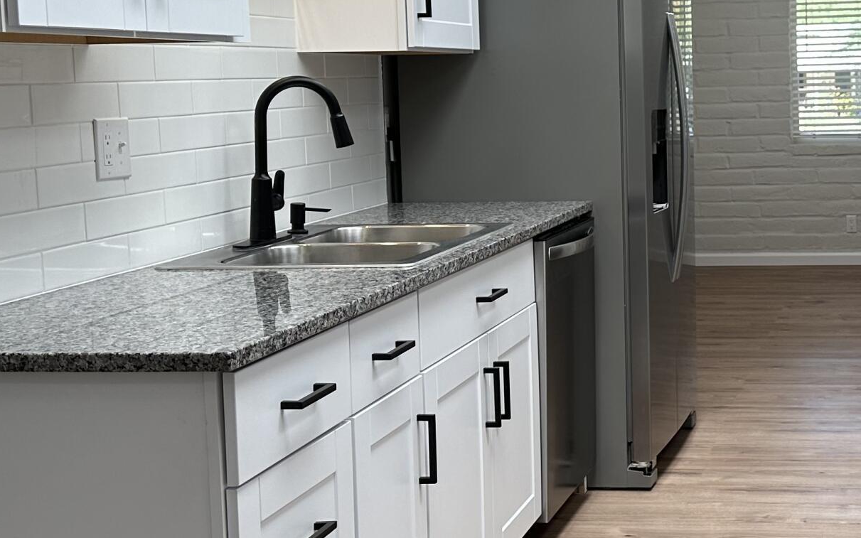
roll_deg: +0.7
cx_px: 733
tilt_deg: -4.8
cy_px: 190
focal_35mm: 63
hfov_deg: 31.3
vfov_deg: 20.6
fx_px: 1478
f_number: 1.78
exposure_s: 1/237
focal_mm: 6.86
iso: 80
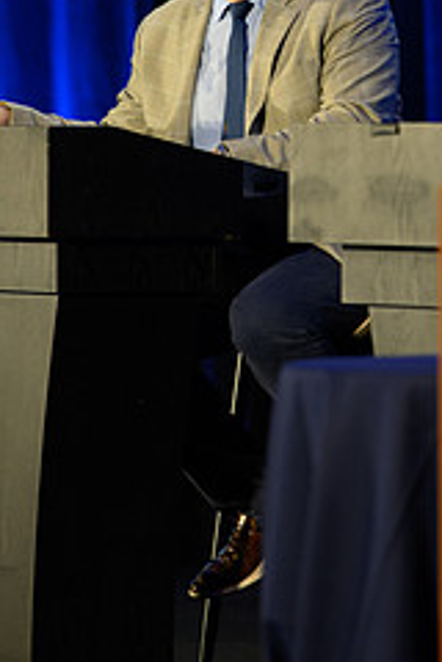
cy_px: 94
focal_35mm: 379
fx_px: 6979
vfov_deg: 5.4
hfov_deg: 3.6
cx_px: 235
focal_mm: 135
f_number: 1.8
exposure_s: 1/100
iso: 400
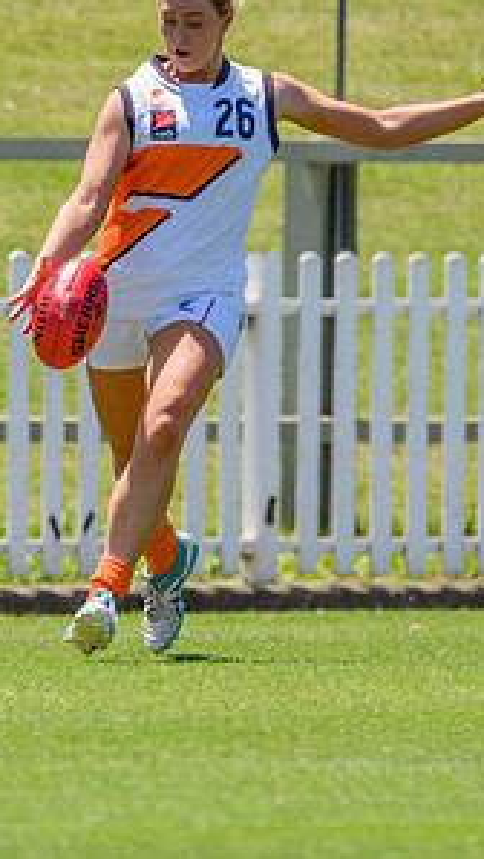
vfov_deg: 1.2
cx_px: 200
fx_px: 39973
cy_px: 273
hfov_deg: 0.7
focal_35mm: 1755
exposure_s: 1/2000
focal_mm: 600
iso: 800
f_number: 7.1
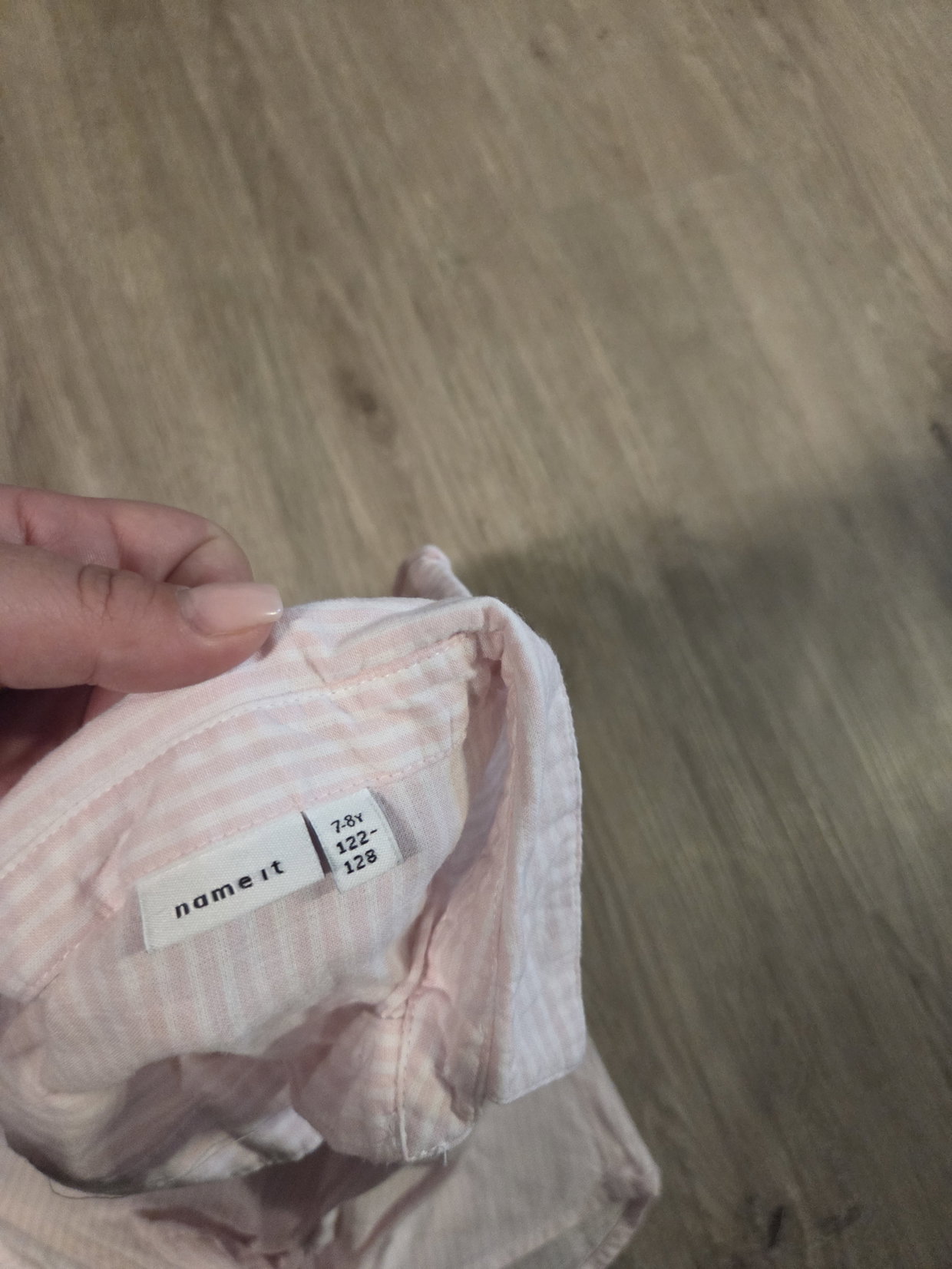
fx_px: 843
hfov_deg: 58.9
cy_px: 634
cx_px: 476
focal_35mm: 23
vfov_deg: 73.9
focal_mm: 5.4
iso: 1250
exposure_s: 1/100
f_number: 1.8
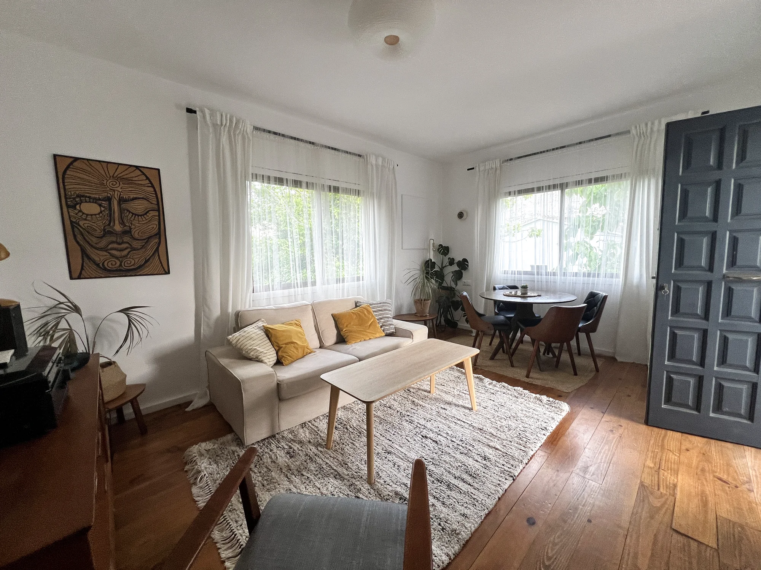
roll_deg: +0.6
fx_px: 286
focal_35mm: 13
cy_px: 285
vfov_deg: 89.9
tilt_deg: -7.4
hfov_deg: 106.2
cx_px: 380
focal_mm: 1.57
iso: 100
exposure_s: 1/99
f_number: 1.8
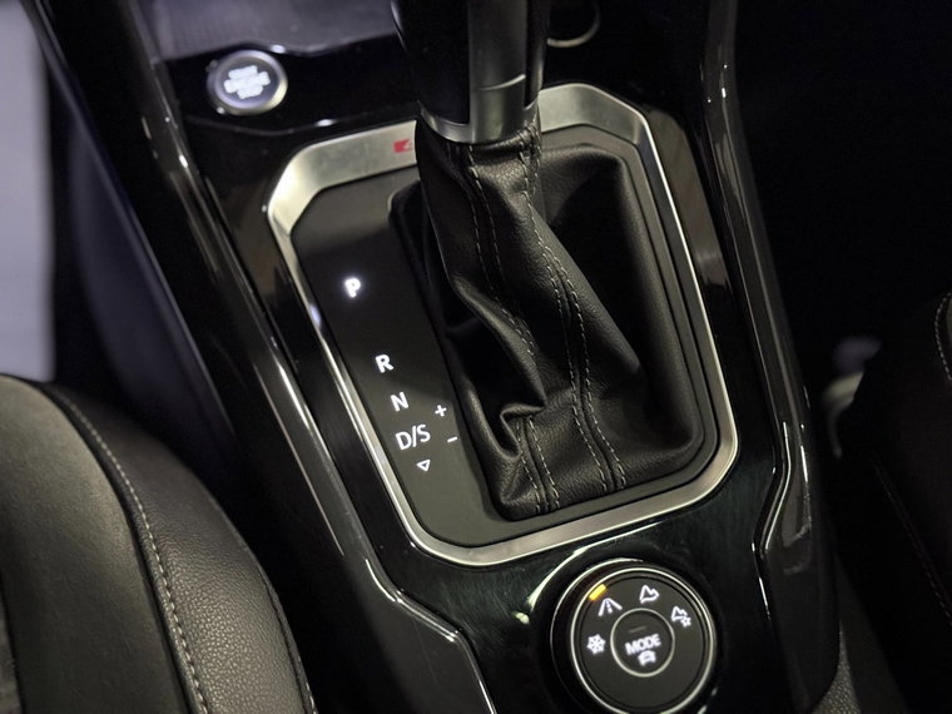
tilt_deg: -56.3
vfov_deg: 30.3
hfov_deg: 39.7
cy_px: 357
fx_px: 1320
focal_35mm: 48
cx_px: 476
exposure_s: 1/15
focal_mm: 6.76
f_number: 1.78
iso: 3200
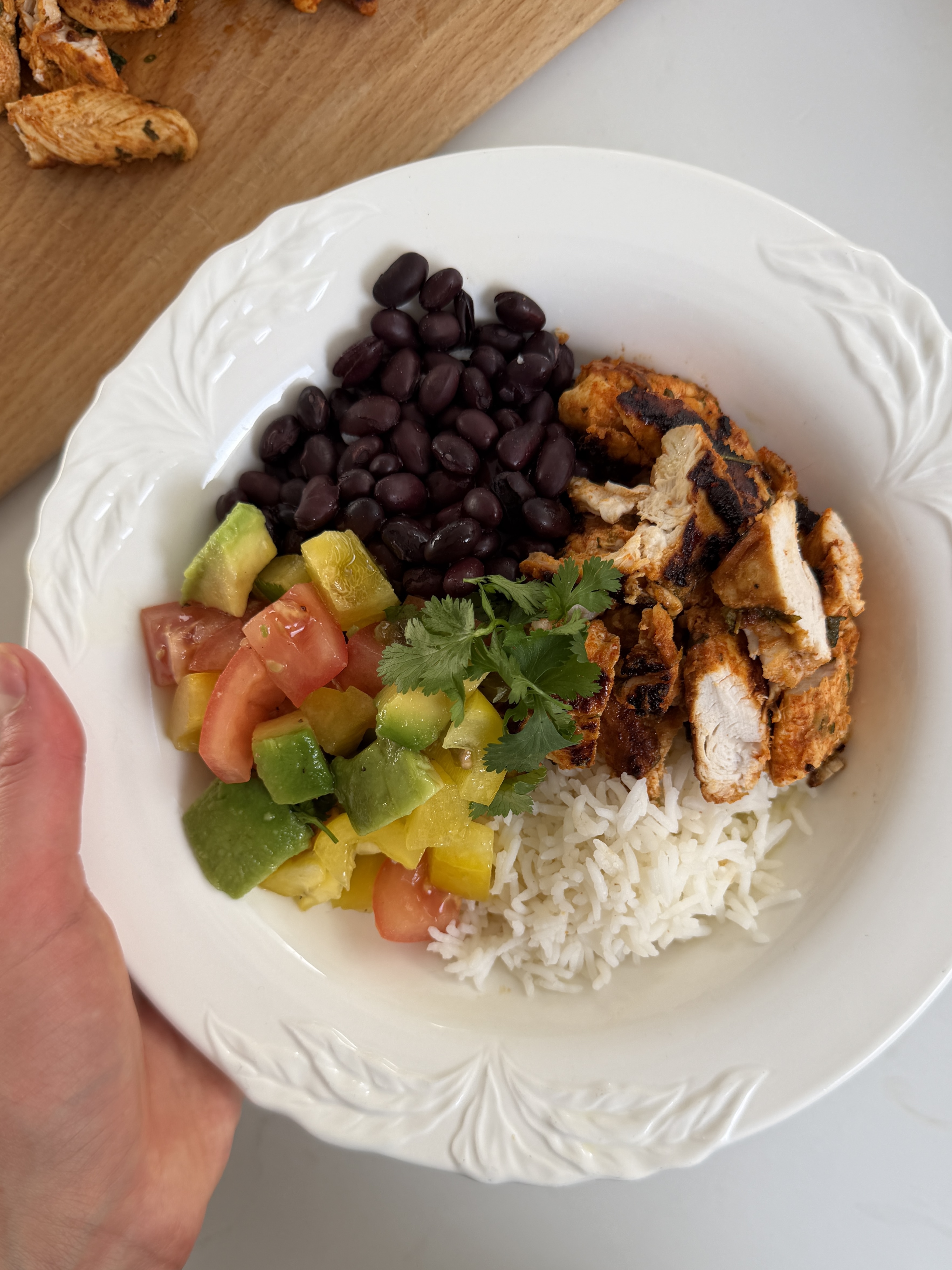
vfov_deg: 71.6
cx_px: 476
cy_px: 635
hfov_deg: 56.8
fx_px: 880
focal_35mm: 24
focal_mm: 6.76
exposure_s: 1/376
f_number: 1.78
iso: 80
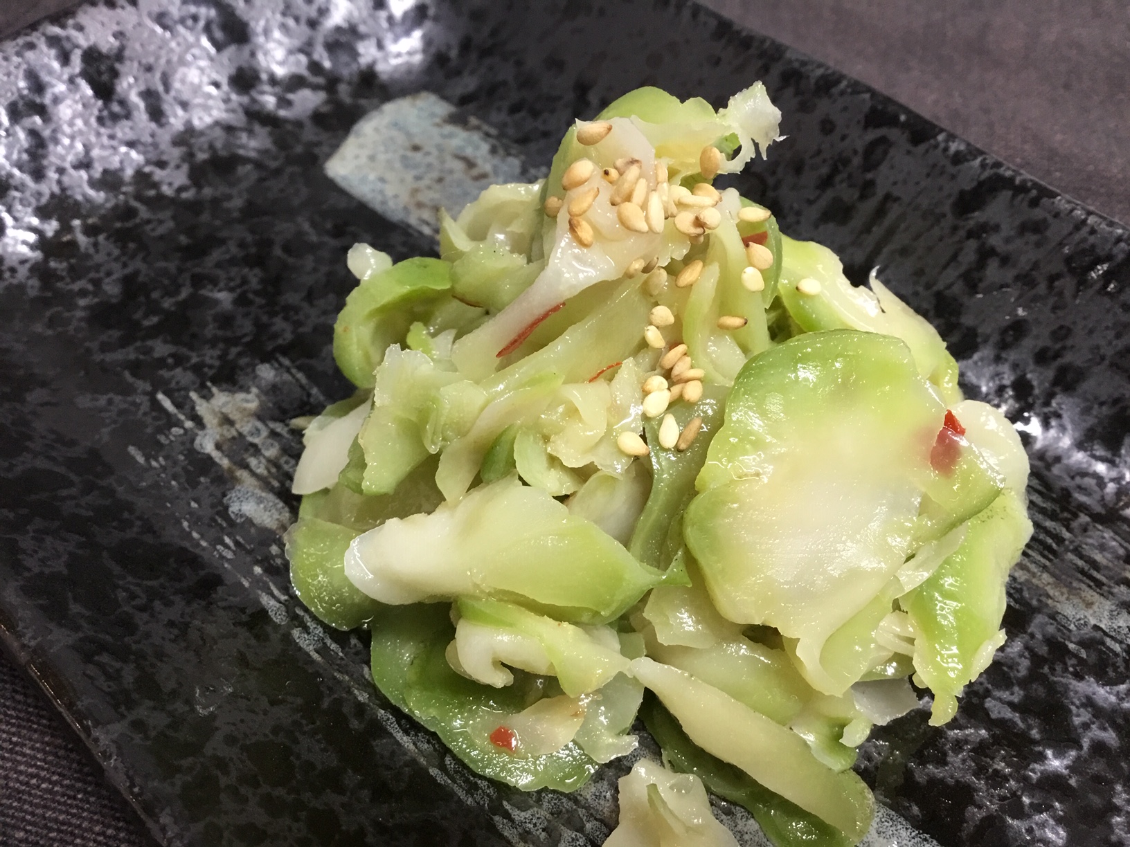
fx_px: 1012
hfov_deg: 58.4
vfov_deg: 45.4
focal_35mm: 31
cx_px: 565
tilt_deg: -51.7
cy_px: 424
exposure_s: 1/30
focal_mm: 3.3
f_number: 2.4
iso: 100
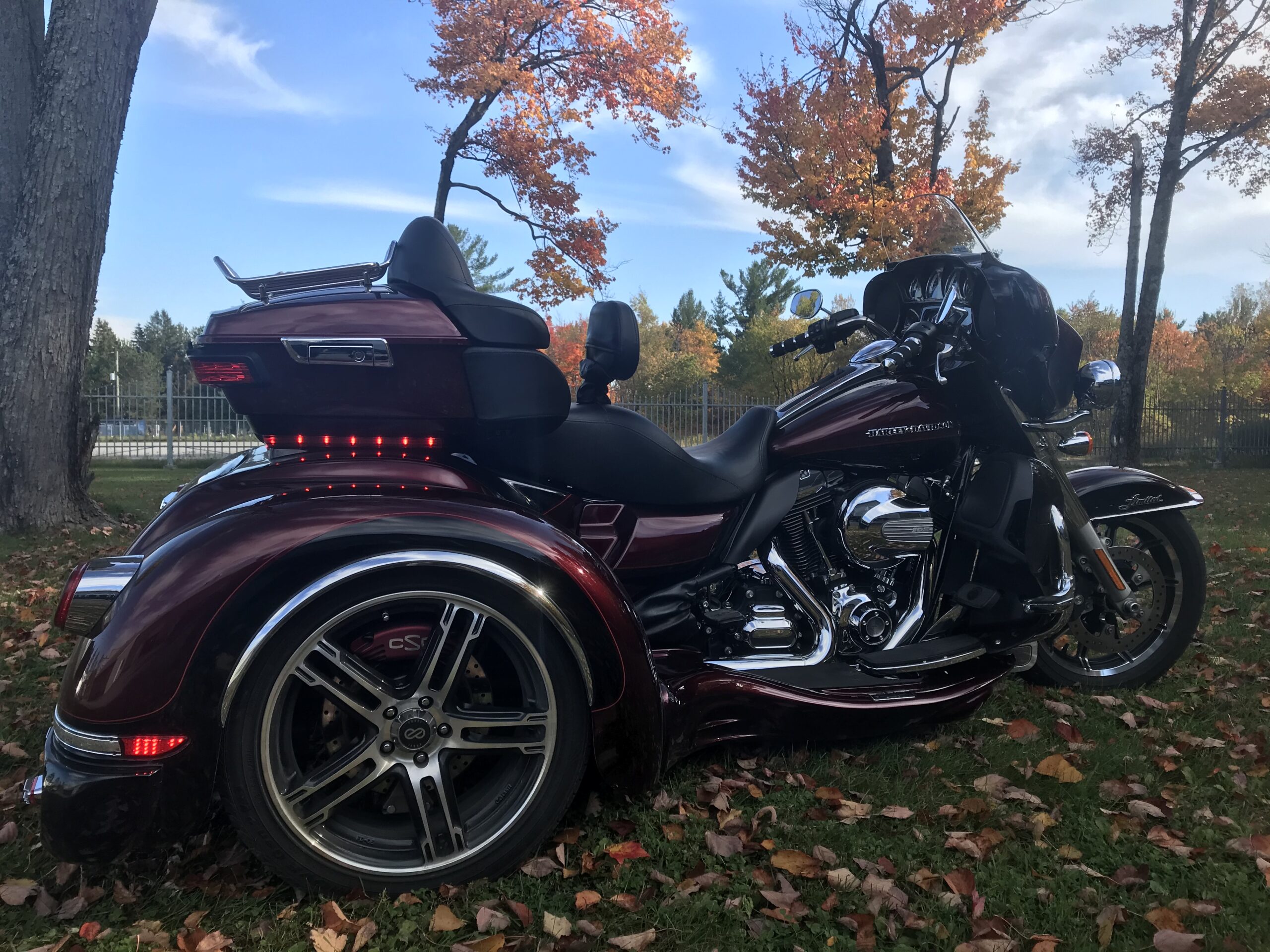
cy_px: 476
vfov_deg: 49.7
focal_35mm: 28
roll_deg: +1.2
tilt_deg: -0.9
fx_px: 1027
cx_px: 635
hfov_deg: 63.4
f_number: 1.8
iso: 20
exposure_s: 1/1041
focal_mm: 3.99
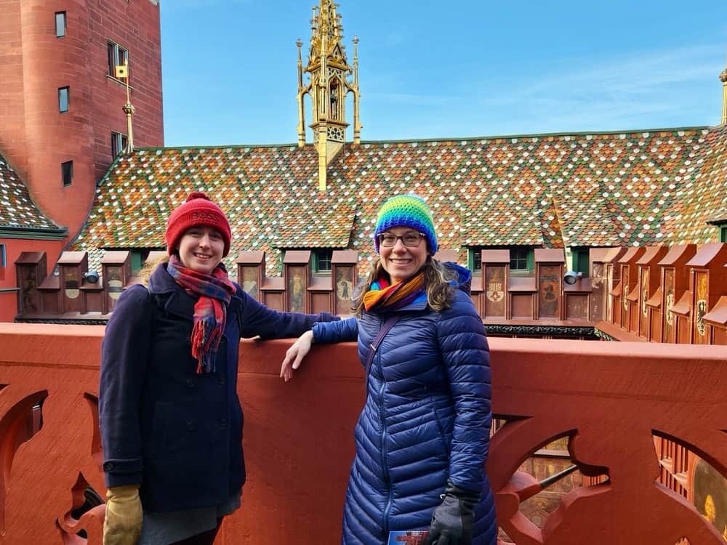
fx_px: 483
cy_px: 272
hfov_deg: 73.9
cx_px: 364
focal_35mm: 23
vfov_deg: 58.9
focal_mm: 5.4
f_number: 1.8
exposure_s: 1/180
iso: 32
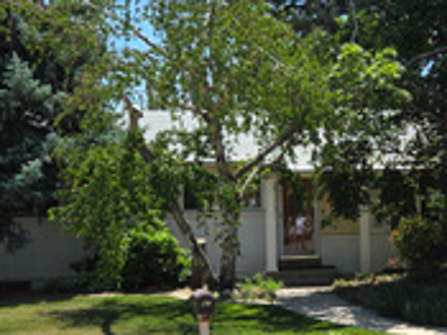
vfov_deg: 17.5
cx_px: 455
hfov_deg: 22.4
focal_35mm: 84
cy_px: 217
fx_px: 1084
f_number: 1.8
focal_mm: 5.4
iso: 25
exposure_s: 1/1606
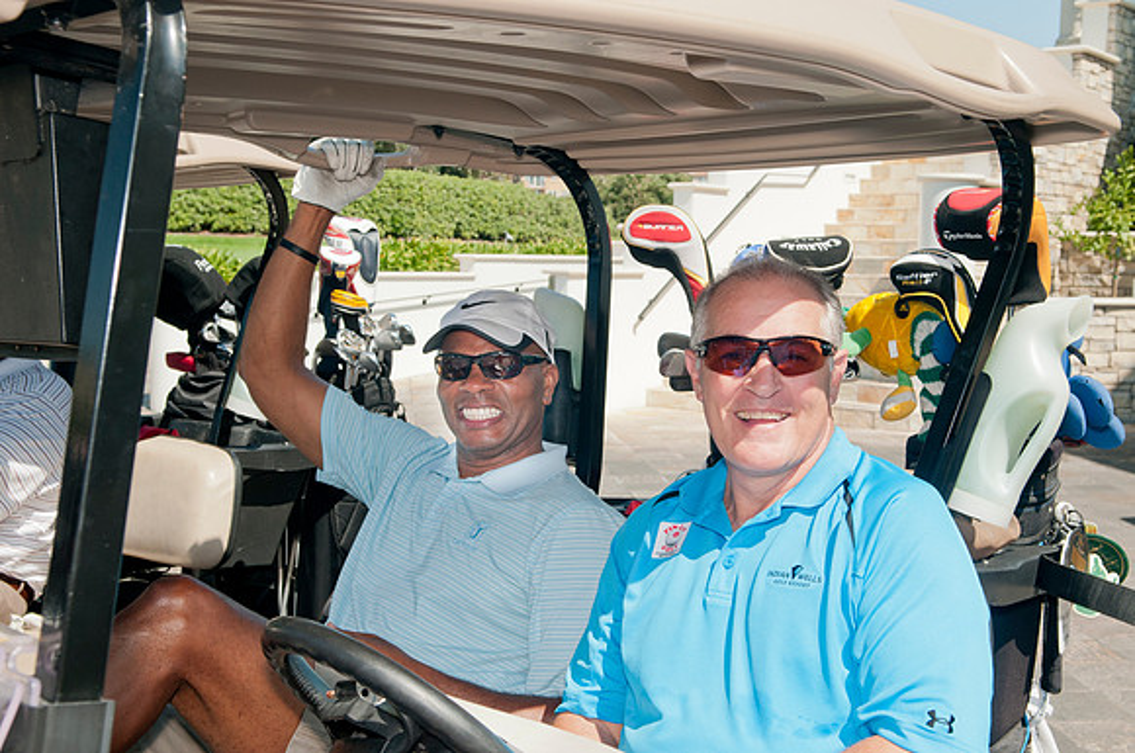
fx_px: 1417
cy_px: 376
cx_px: 568
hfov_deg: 43.7
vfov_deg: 29.8
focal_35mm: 45
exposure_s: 1/200
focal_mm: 30
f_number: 7.1
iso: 200
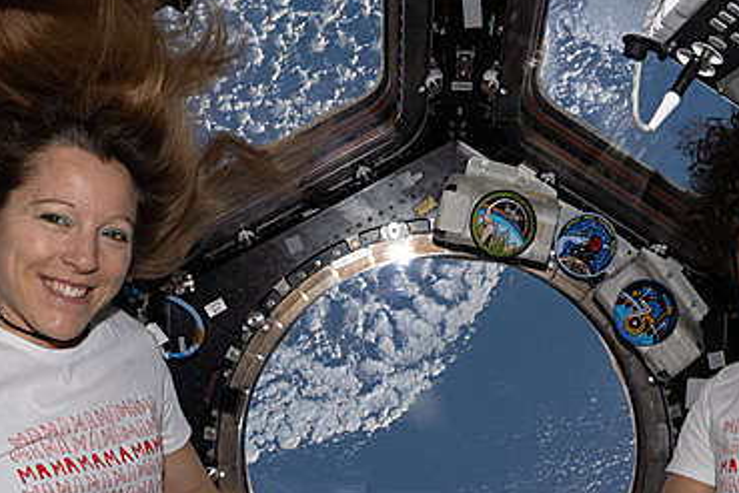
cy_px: 403
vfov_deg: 28.0
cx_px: 444
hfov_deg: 41.7
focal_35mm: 47
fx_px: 965
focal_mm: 15
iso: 500
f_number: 18
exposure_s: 1/200
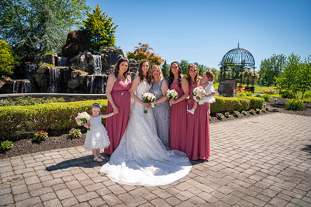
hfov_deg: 69.4
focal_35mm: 26
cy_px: 104
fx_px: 224
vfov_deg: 49.5
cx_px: 156
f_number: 3.2
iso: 100
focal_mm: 26
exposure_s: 1/1250
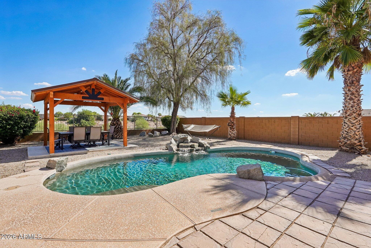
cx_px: 186
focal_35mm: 17
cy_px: 124
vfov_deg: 70.4
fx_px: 175
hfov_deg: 93.3
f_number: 8
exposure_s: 1/1600
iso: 400
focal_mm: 17
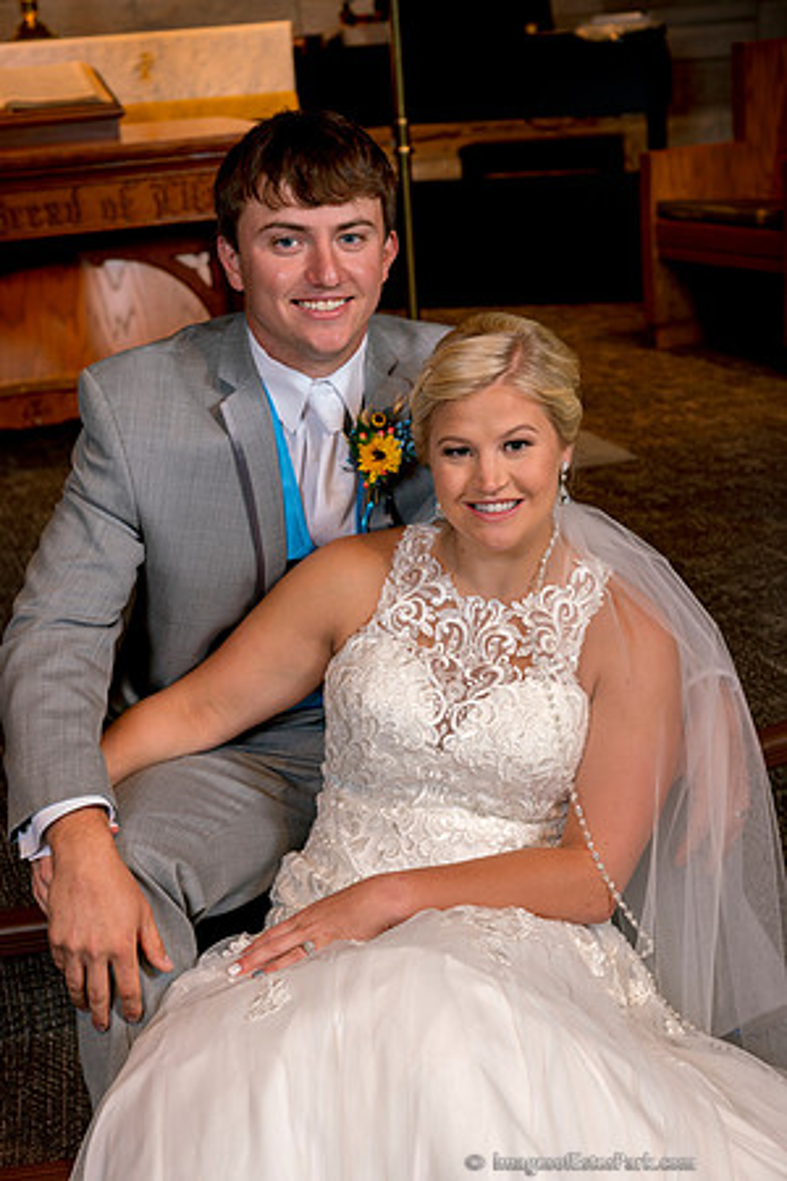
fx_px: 1803
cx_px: 394
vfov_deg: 36.2
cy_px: 590
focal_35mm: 55
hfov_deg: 24.6
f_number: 5
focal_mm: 55
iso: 200
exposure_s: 1/50
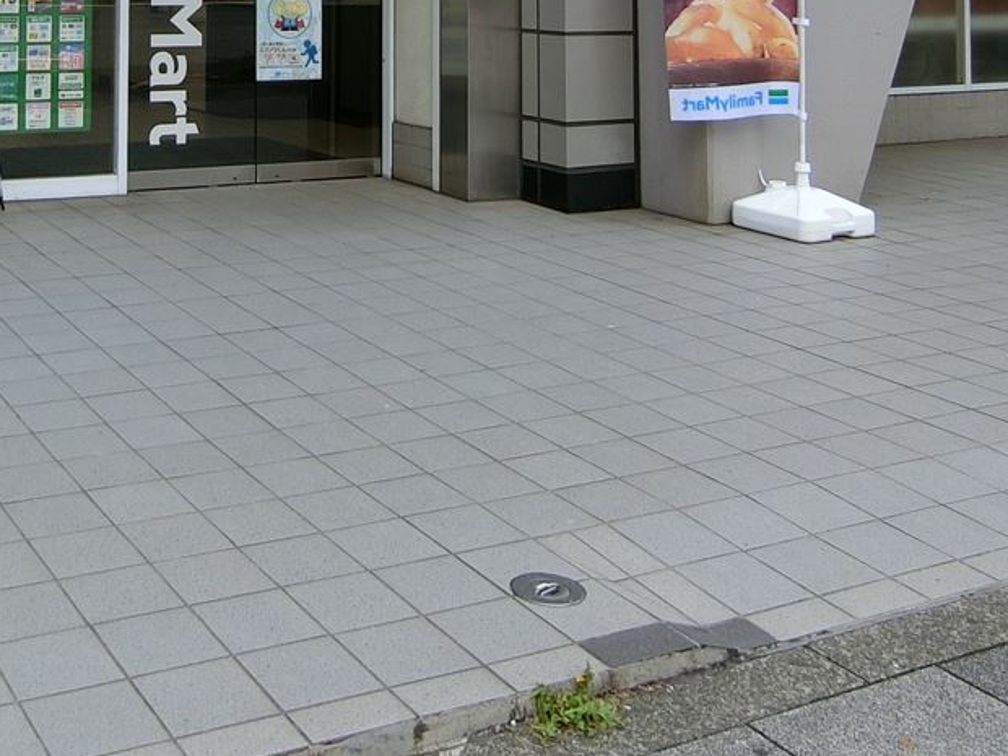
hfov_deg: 37.3
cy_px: -109
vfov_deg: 26.9
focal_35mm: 49
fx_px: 1427
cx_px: 179
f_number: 2.7
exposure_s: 1/400
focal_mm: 4.06
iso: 80
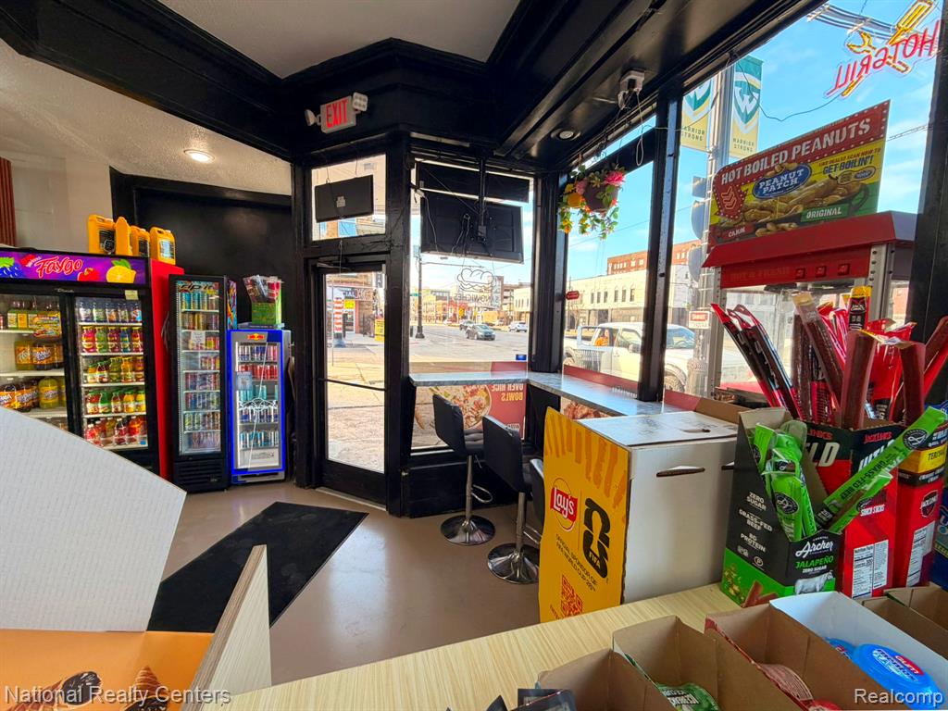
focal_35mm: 14
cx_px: 474
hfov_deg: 102.1
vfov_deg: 85.7
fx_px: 383
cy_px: 356
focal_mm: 2.2
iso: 64
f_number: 2.2
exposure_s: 1/120
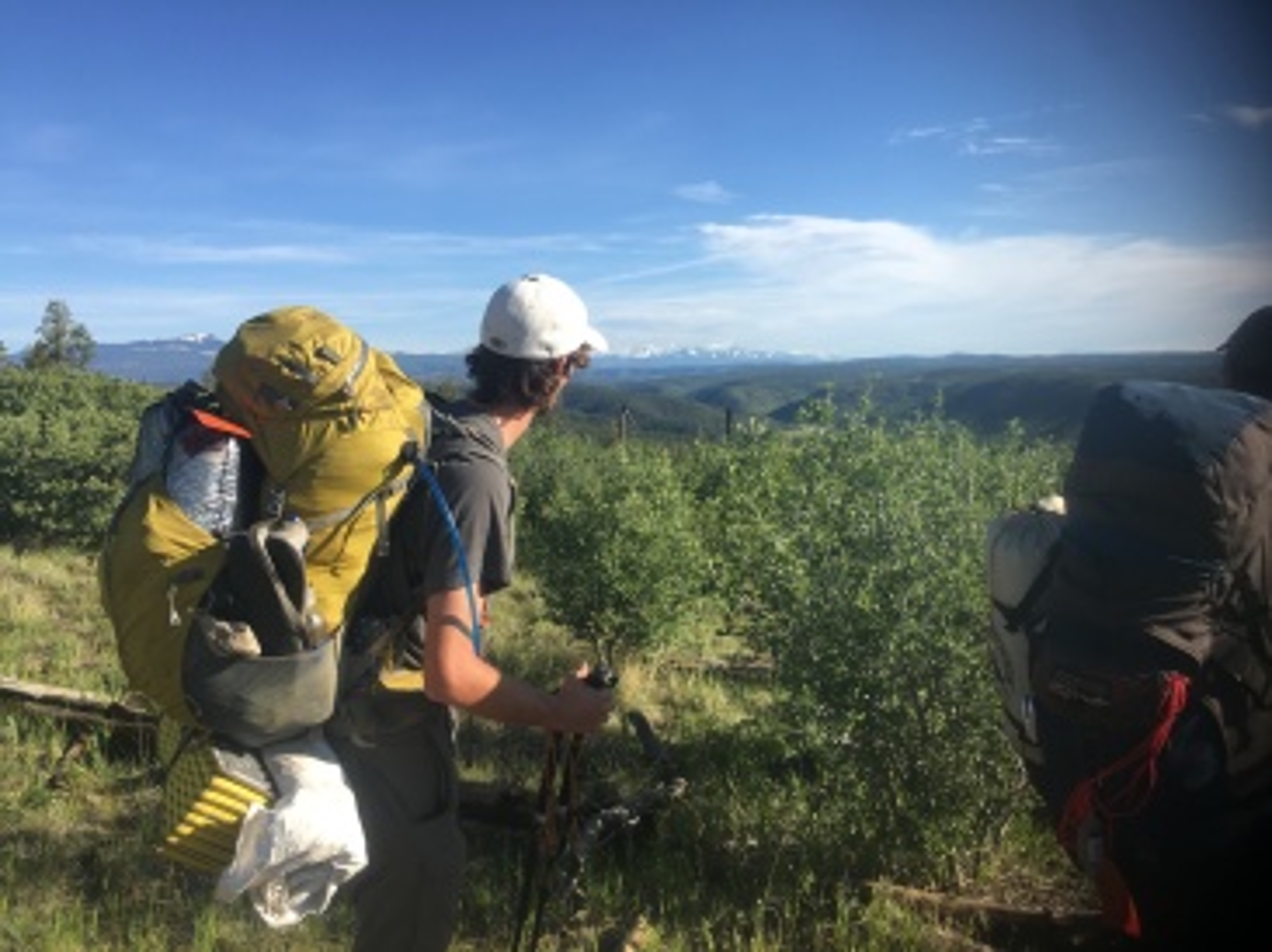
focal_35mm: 29
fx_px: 1065
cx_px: 636
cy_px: 476
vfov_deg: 48.2
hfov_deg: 61.7
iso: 25
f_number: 2.2
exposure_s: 1/894
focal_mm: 4.15
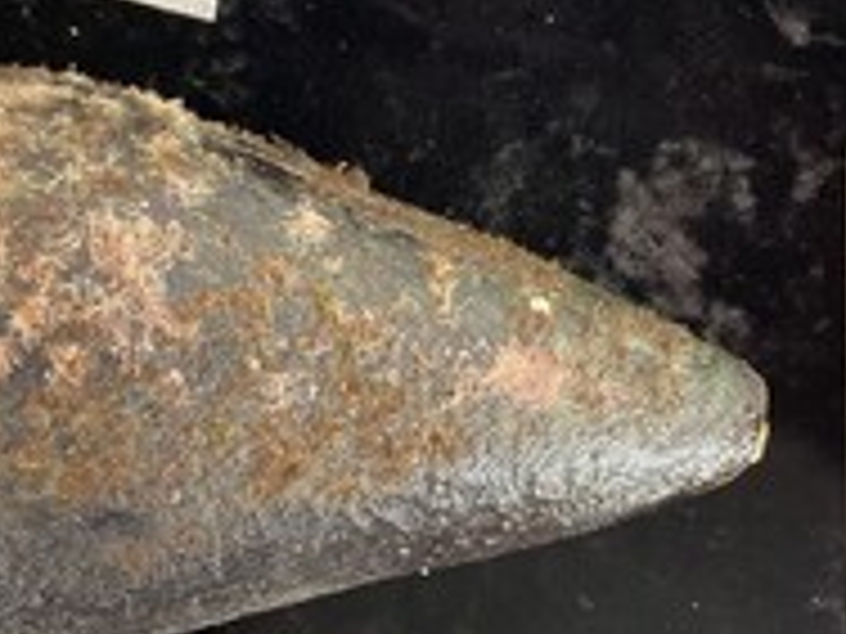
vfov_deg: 27.0
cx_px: 410
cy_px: 366
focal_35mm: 54
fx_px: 1320
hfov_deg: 35.5
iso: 125
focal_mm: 3
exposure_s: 1/60
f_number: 1.8
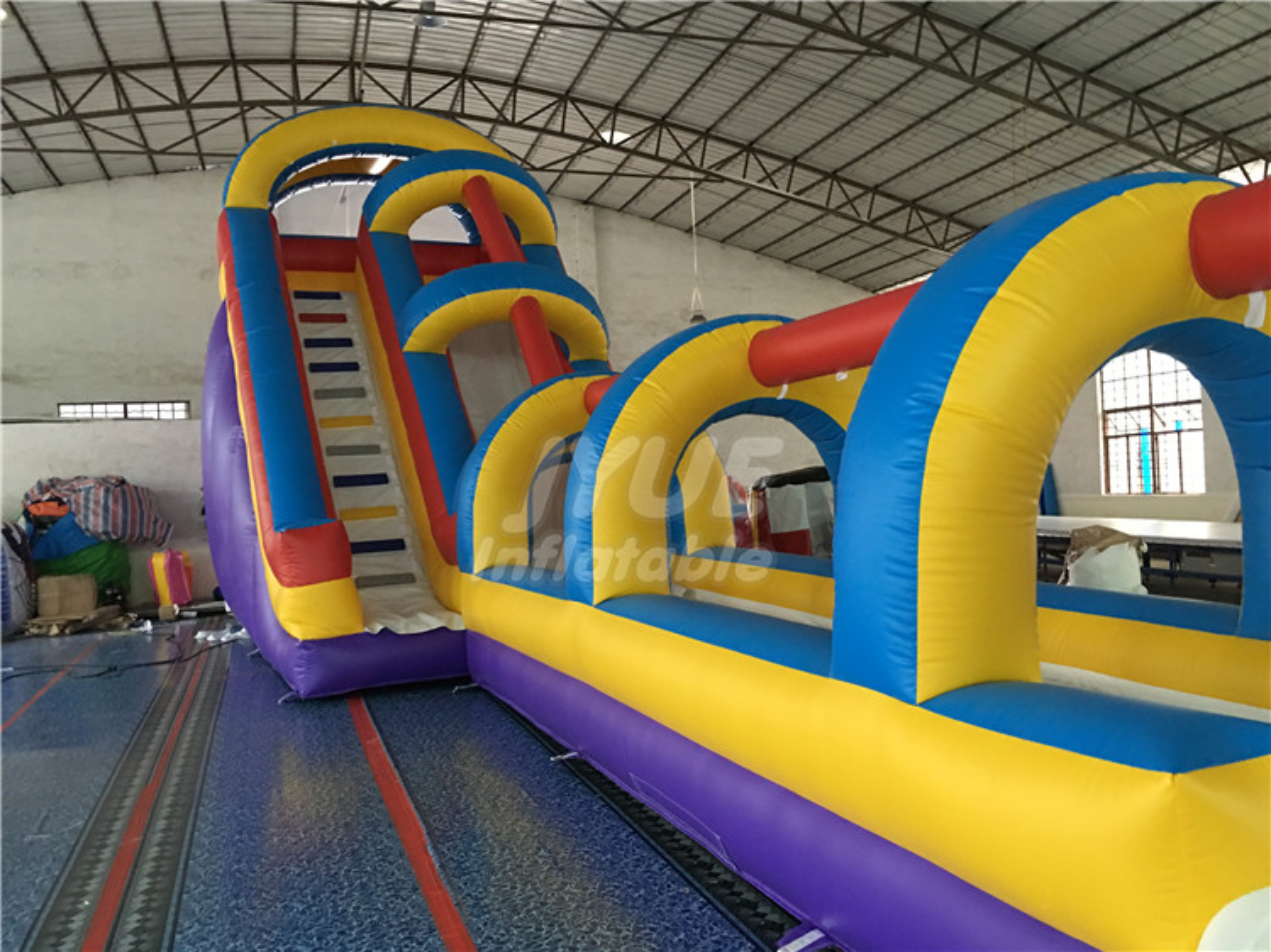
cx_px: 636
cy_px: 476
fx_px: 1064
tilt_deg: +1.0
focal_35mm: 29
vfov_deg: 48.2
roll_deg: +1.8
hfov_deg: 61.7
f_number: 2.2
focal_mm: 4.15
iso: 125
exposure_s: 1/8
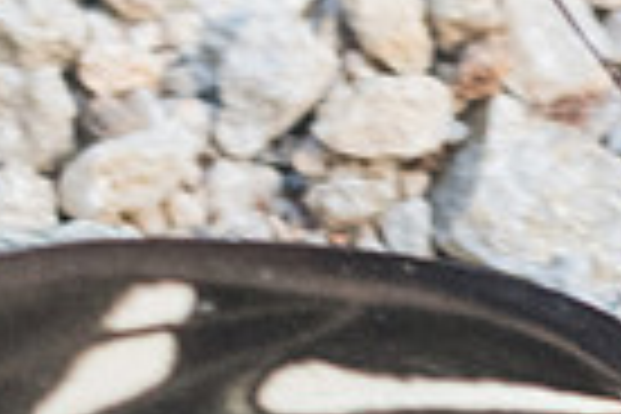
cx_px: 734
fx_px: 34049
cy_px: 516
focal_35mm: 1974
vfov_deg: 0.7
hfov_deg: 1.0
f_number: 4.5
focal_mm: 150
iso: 640
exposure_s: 1/160
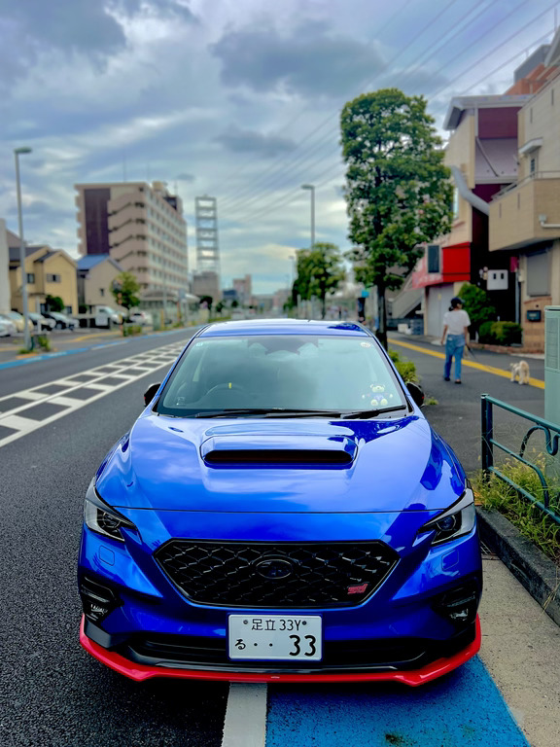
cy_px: 374
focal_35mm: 26
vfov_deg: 67.3
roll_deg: +0.4
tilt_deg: -5.9
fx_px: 561
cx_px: 280
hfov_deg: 53.1
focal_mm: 5.7
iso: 50
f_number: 1.5
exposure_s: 1/2994
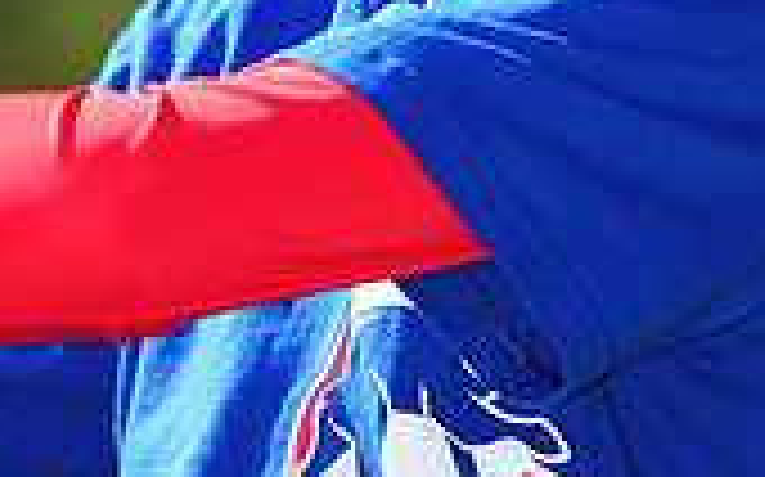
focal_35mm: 644
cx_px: 212
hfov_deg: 3.3
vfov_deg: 2.0
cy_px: -410
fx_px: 13418
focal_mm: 185
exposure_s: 1/800
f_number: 4.5
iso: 200
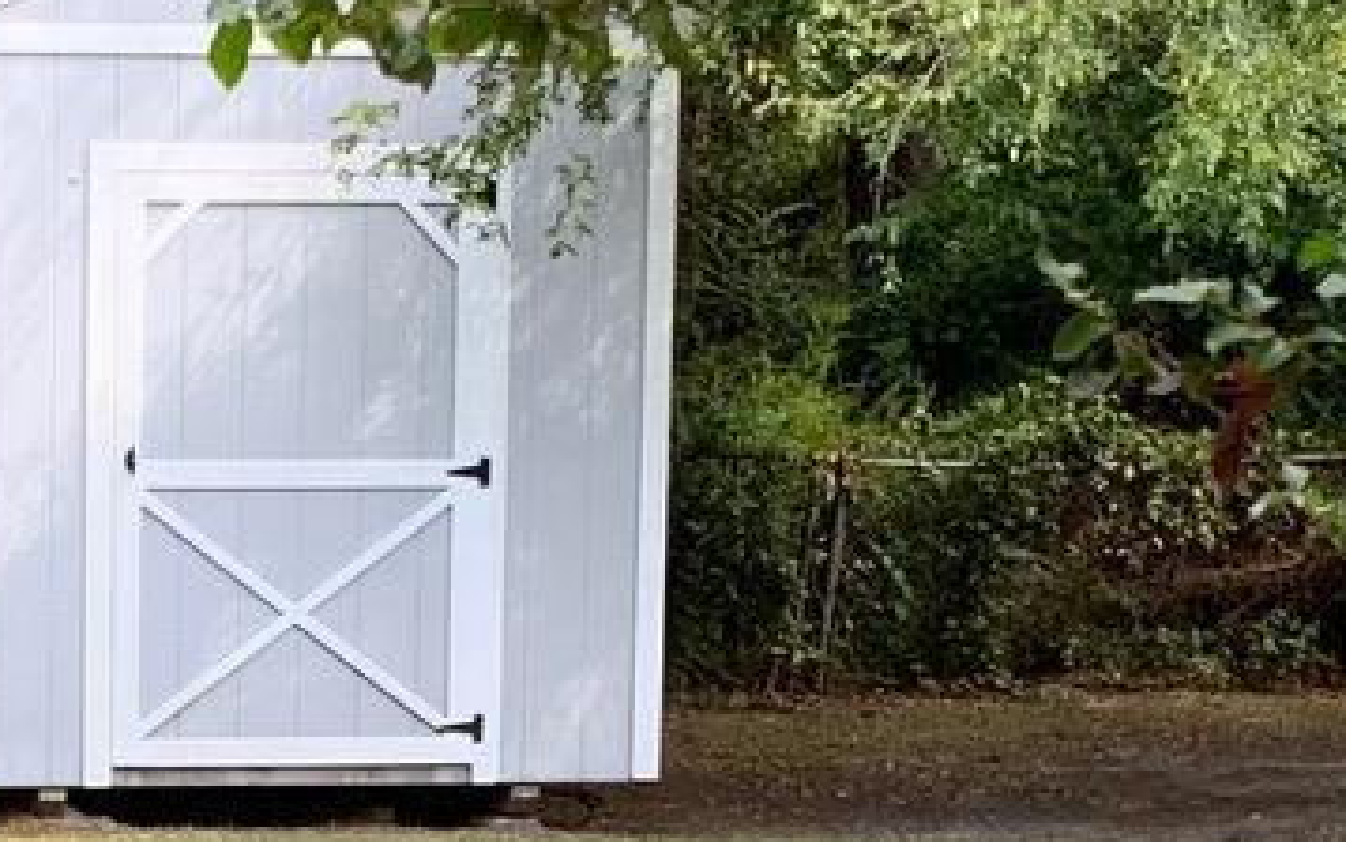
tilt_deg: -6.0
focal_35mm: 155
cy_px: 1026
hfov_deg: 13.1
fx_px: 5688
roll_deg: +1.8
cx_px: -353
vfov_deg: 8.4
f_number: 1.8
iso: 25
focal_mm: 4.25
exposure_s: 1/184
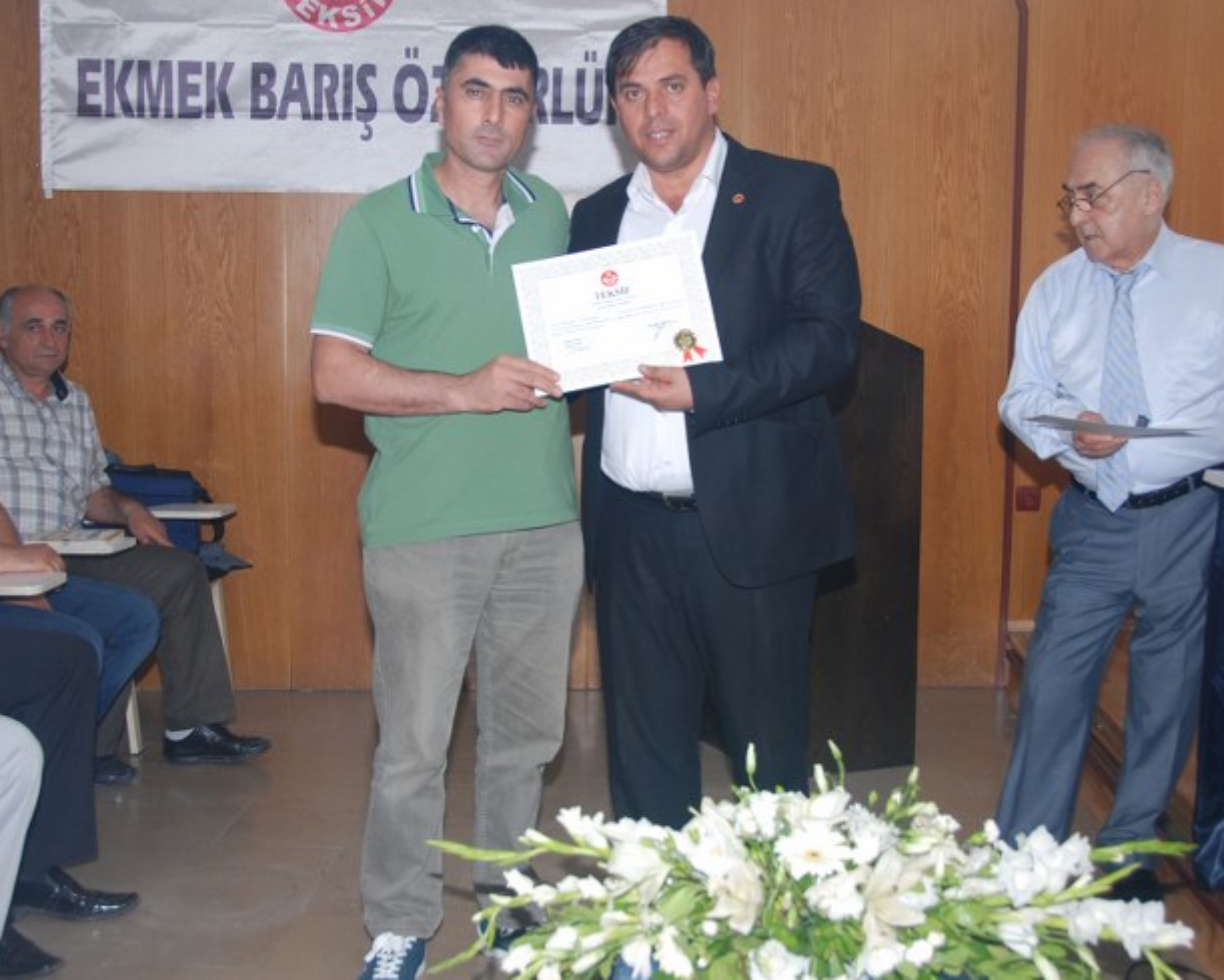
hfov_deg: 38.8
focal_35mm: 48
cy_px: 464
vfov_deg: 31.5
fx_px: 1739
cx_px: 635
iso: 200
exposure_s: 1/60
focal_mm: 26
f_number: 4
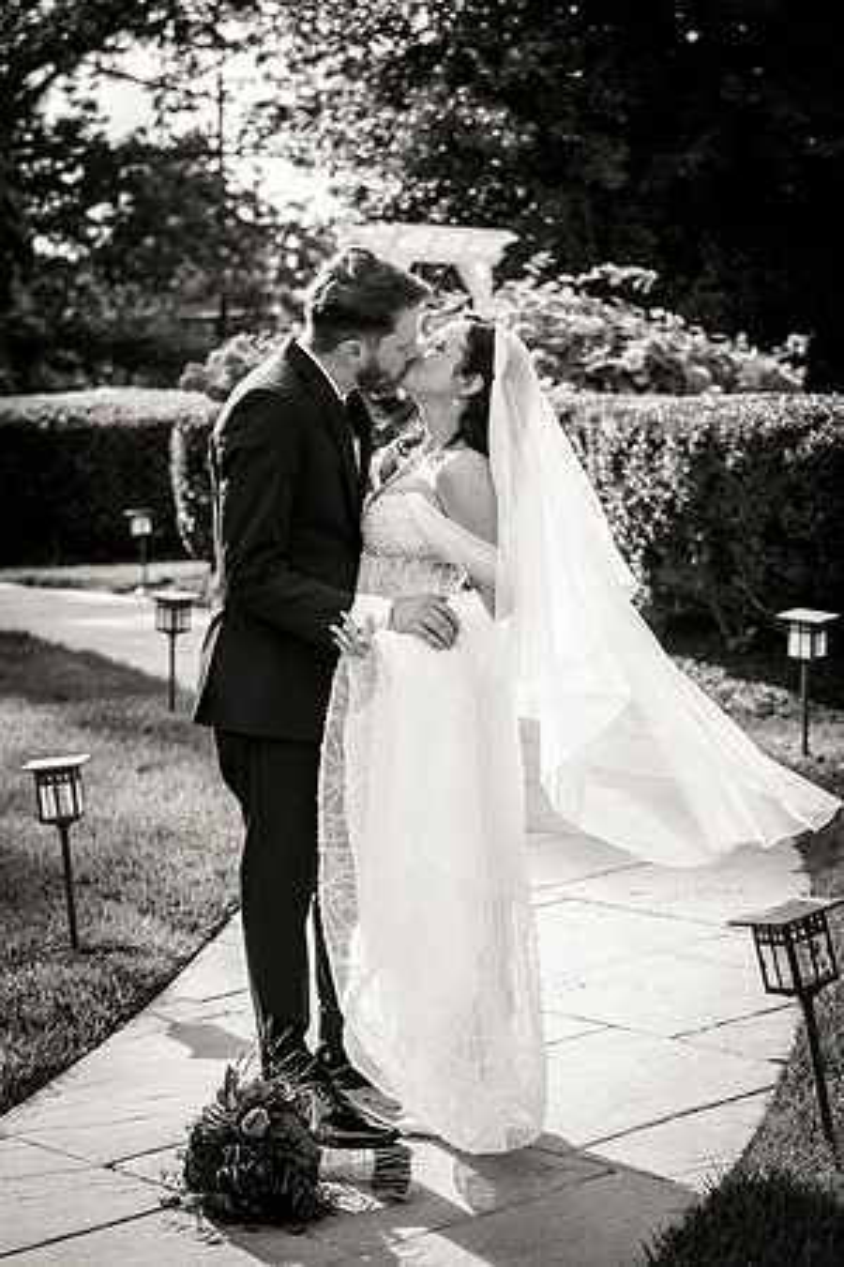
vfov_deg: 26.0
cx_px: 422
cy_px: 634
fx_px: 2743
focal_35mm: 78
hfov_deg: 17.5
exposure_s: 1/4000
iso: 800
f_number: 4
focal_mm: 78
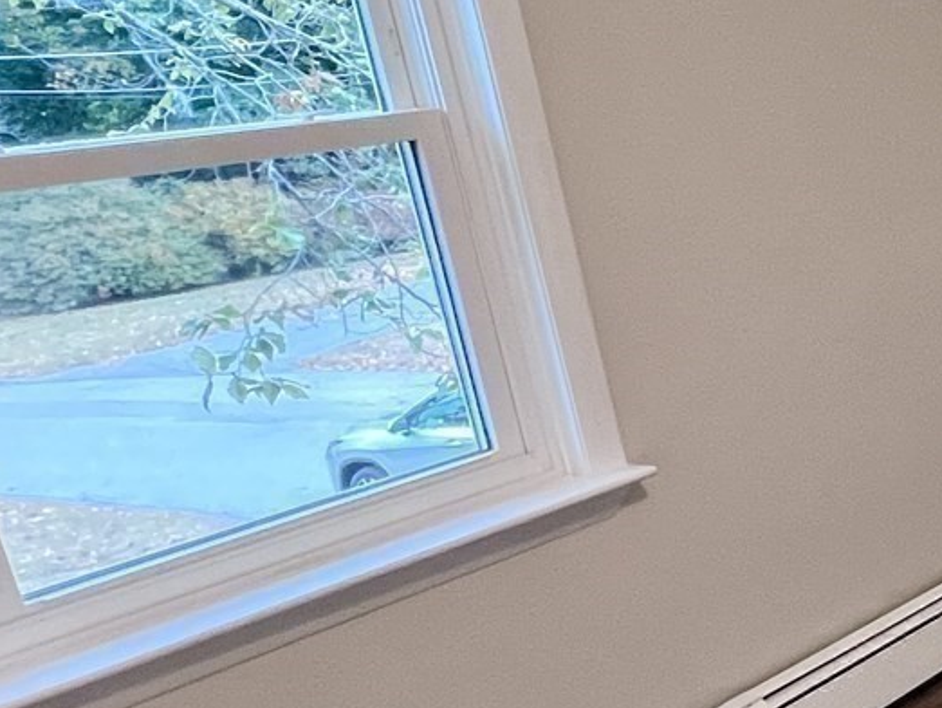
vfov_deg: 28.6
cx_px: 1512
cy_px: 374
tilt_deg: -15.3
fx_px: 1388
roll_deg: +3.7
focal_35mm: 51
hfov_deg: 25.1
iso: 200
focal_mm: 1.57
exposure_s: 1/60
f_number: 1.8
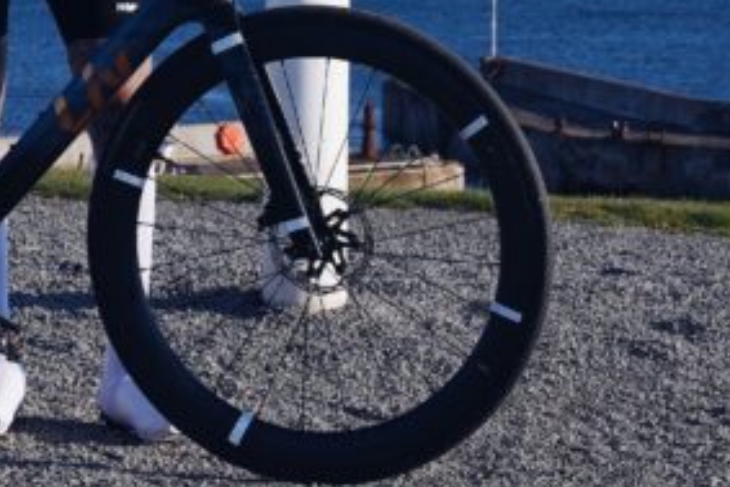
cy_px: -300
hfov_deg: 14.4
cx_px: 108
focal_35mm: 141
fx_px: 2860
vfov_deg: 9.4
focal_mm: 39
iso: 250
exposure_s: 1/800
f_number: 8
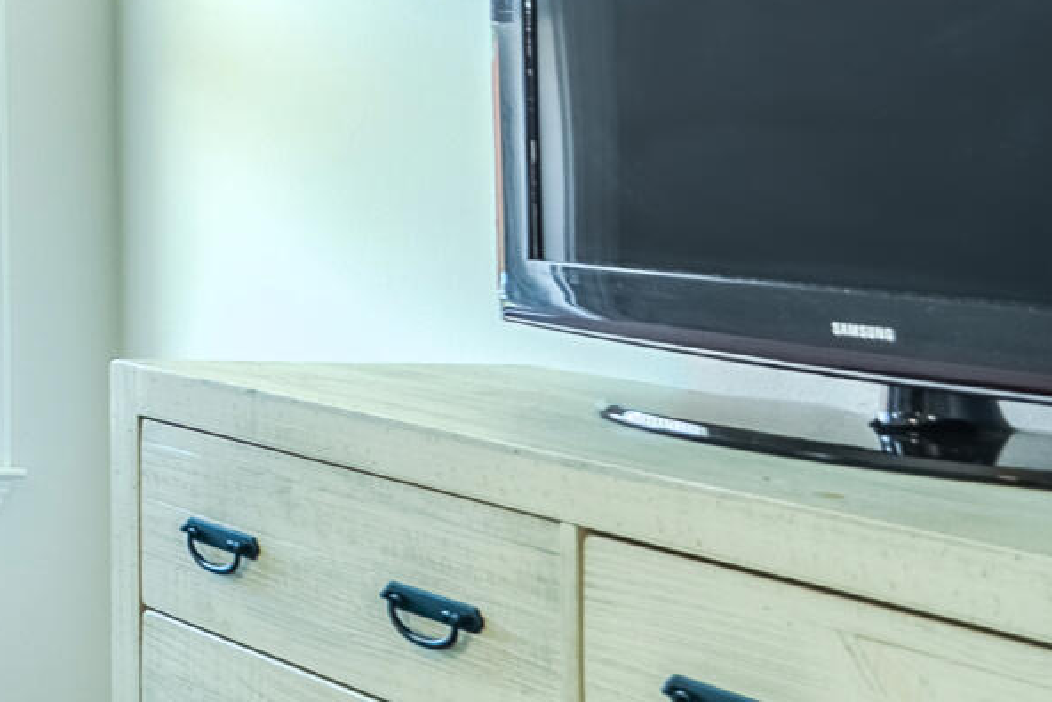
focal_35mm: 84
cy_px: 91
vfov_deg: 16.2
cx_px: -1581
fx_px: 2441
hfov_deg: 14.2
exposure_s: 1/80
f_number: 6.3
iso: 200
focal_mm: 16.5
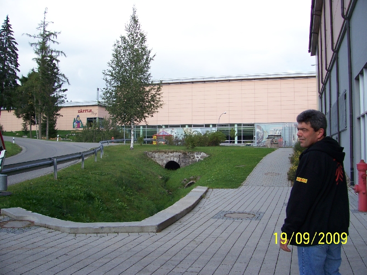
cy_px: 138
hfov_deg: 54.0
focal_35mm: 34
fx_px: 360
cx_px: 184
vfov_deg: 41.8
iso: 80
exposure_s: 1/400
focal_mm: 5.6
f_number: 2.7
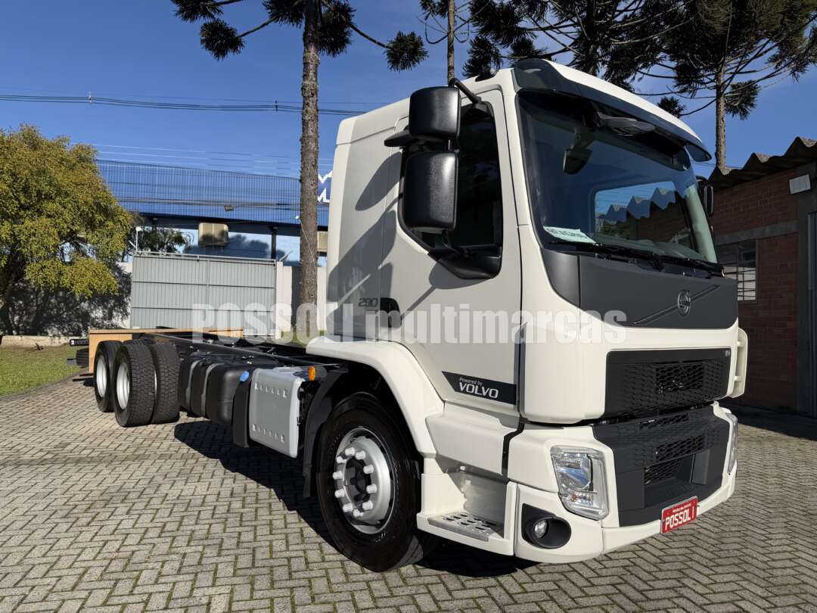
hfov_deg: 71.6
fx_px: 566
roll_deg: -0.6
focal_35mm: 24
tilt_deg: +1.8
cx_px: 408
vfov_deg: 56.8
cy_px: 306
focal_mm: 6.76
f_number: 1.78
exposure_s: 1/6711
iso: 80
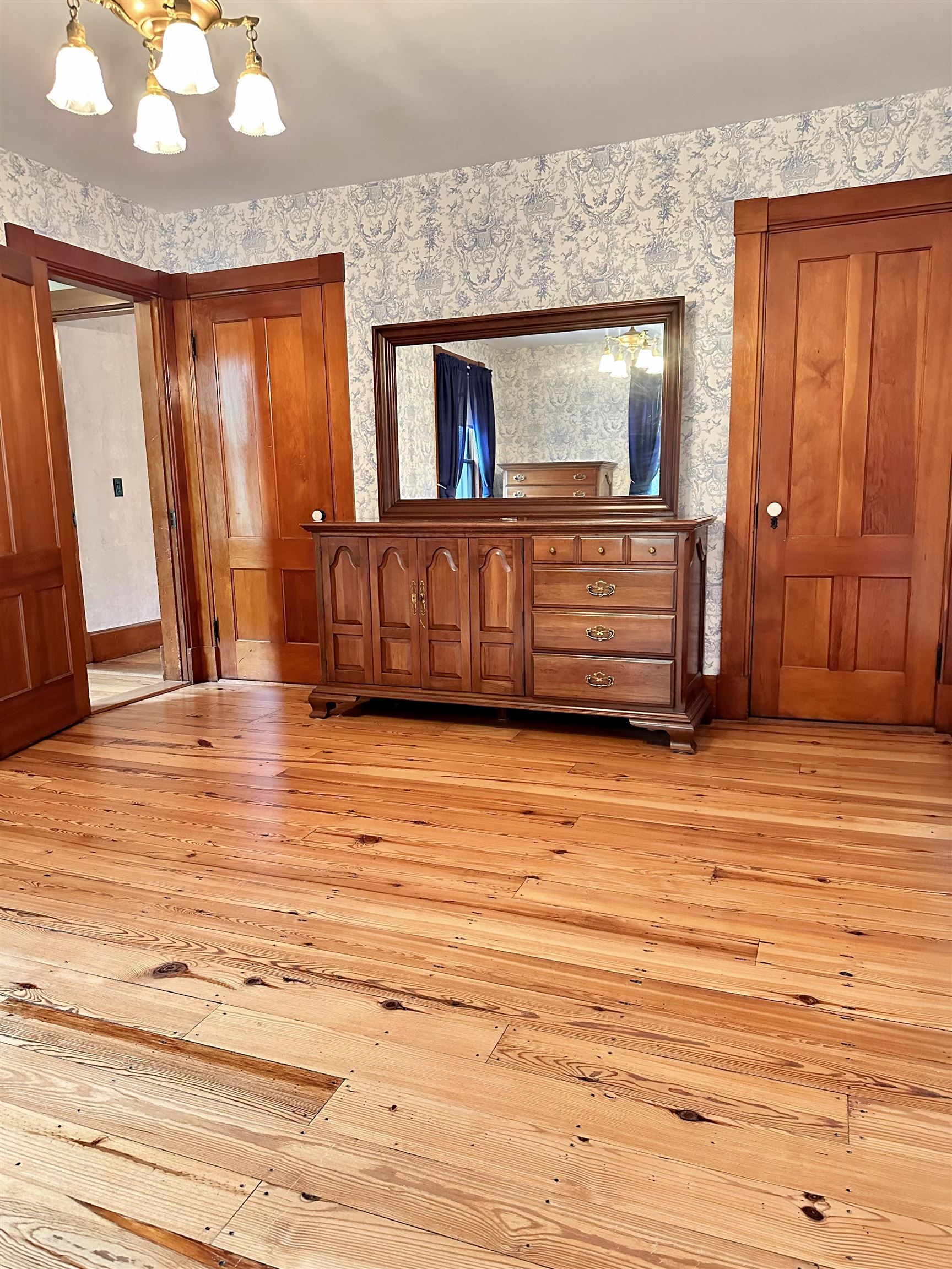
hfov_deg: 56.8
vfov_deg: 71.6
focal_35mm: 24
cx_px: 476
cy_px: 634
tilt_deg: -9.3
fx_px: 880
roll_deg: +0.4
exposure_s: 1/30
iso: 800
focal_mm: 6.86
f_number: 1.78
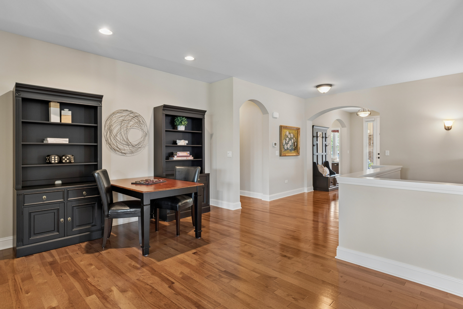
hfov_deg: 90.0
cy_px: 154
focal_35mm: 18
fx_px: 231
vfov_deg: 67.4
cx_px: 232
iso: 250
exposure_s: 1/6
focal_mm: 12
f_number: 8
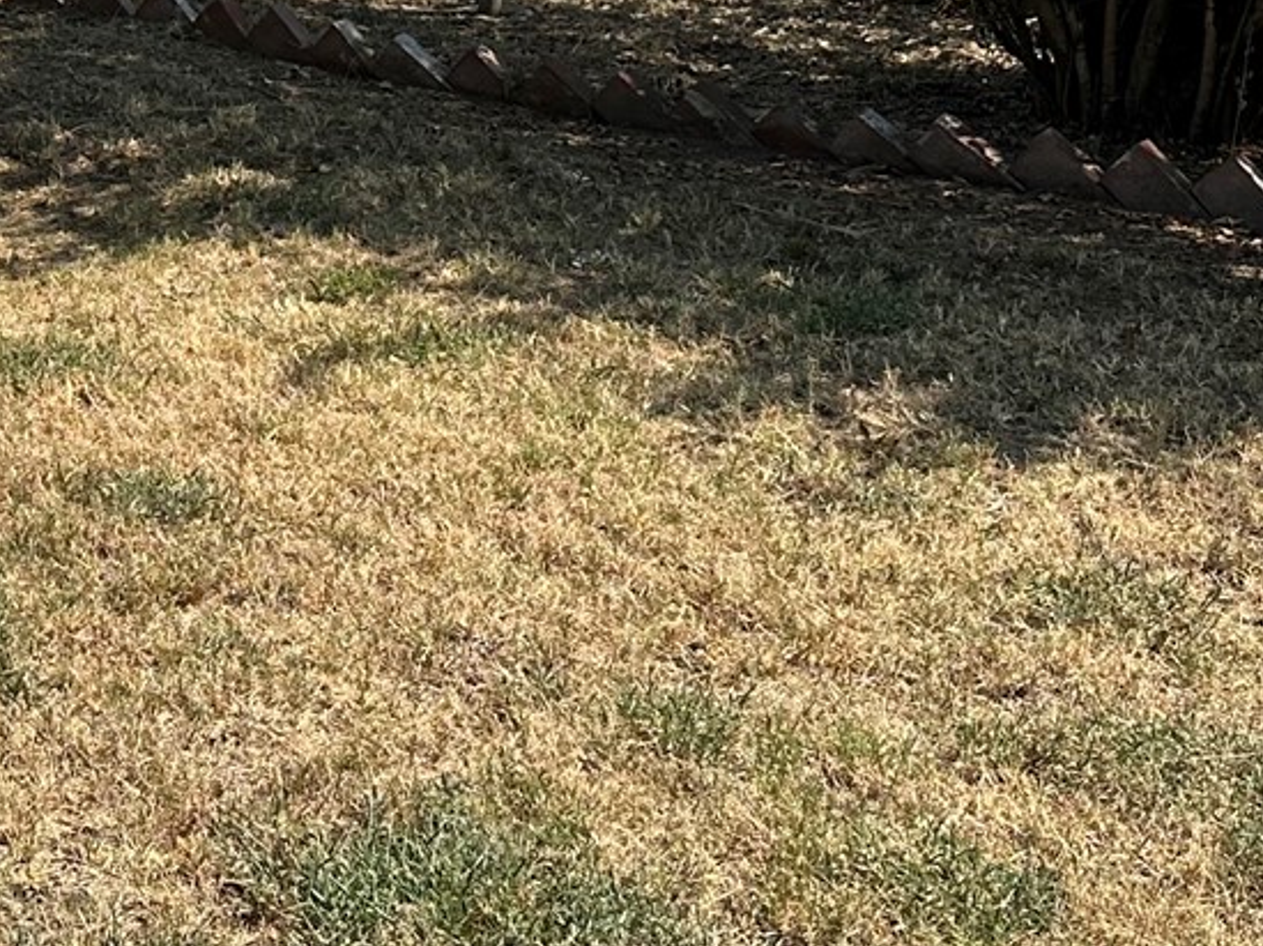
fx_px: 3063
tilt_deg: -8.8
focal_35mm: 84
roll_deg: -1.3
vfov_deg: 17.2
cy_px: 28
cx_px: -166
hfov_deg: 21.9
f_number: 1.78
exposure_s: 1/2882
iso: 80
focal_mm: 6.86
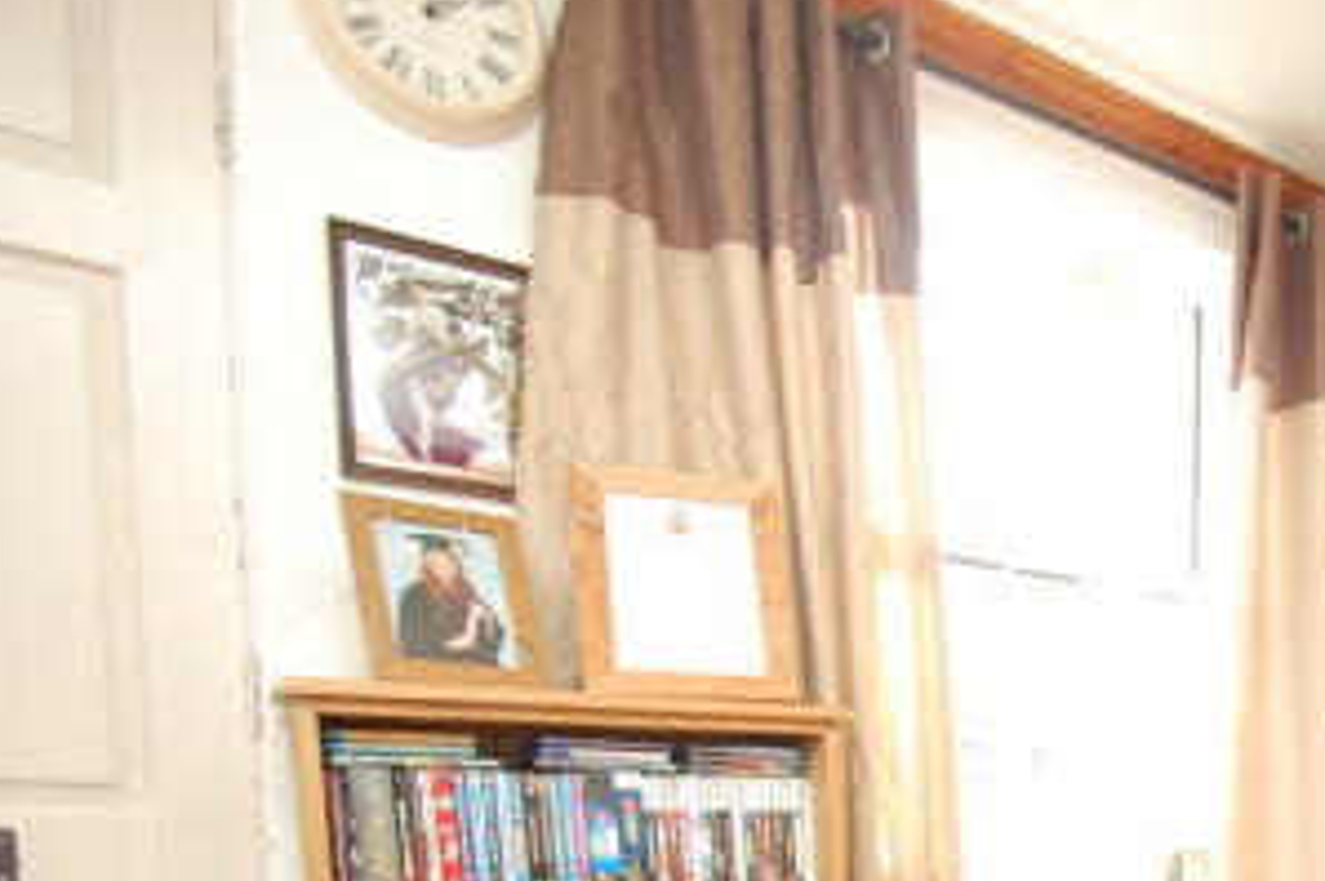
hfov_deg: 47.7
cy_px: 897
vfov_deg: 35.7
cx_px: 1316
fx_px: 1213
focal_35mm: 33
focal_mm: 10
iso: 400
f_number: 4
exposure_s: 1/60
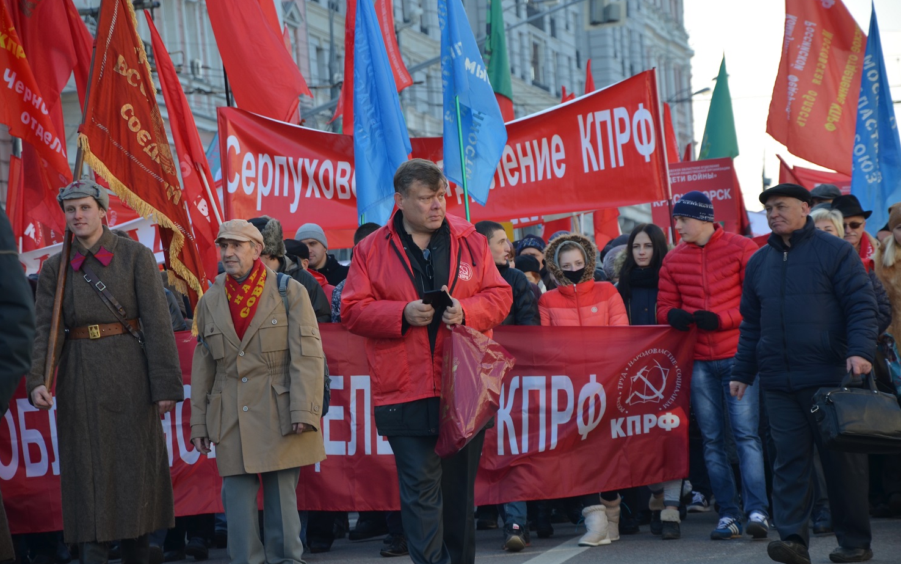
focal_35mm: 161
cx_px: 450
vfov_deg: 8.2
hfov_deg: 13.0
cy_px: 291
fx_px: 3942
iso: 180
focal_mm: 105
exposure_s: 1/200
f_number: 5.6
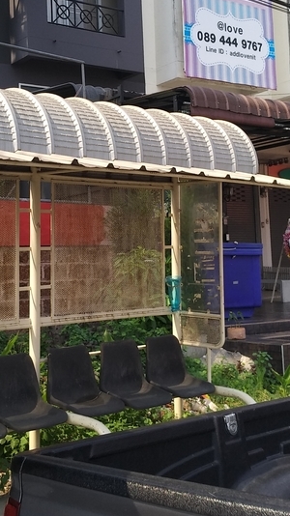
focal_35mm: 46
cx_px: 108
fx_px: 629
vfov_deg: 44.3
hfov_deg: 25.9
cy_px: 204
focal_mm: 3.81
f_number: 2.2
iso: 125
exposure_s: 1/618
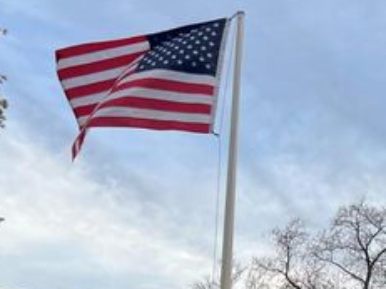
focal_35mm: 67
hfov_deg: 26.4
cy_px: 333
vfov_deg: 20.7
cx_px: 436
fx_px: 747
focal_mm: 5.7
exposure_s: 1/650
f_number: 1.5
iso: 50
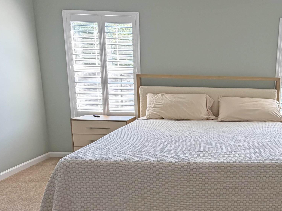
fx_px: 236
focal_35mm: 29
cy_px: 133
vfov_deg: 47.7
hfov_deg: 58.5
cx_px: 211
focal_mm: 2.22
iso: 125
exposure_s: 1/120
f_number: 2.2
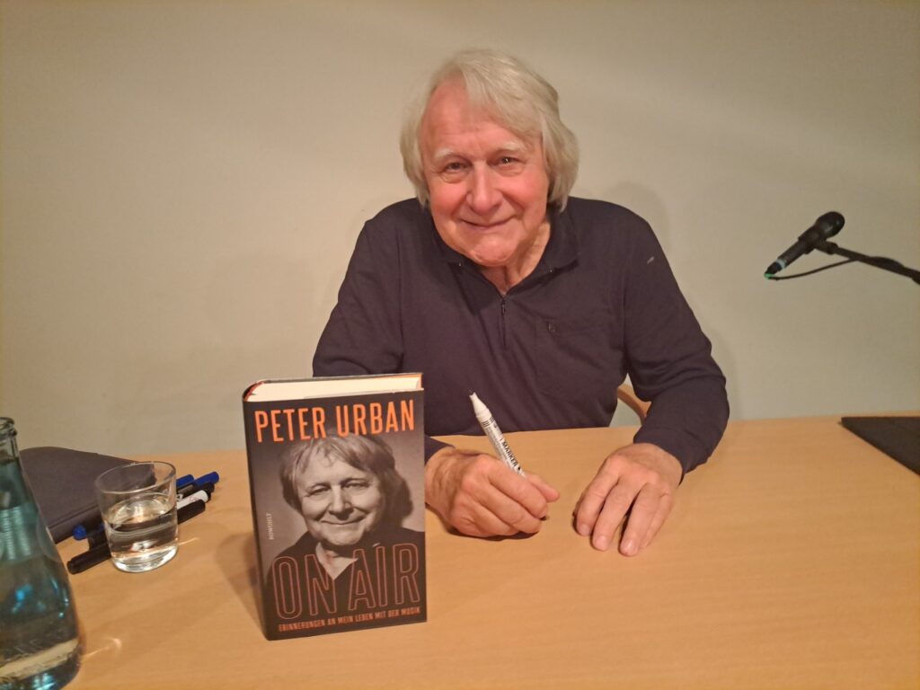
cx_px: 460
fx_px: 638
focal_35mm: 24
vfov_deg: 56.8
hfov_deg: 71.6
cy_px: 345
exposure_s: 1/20
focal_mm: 5.23
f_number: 1.8
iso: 640
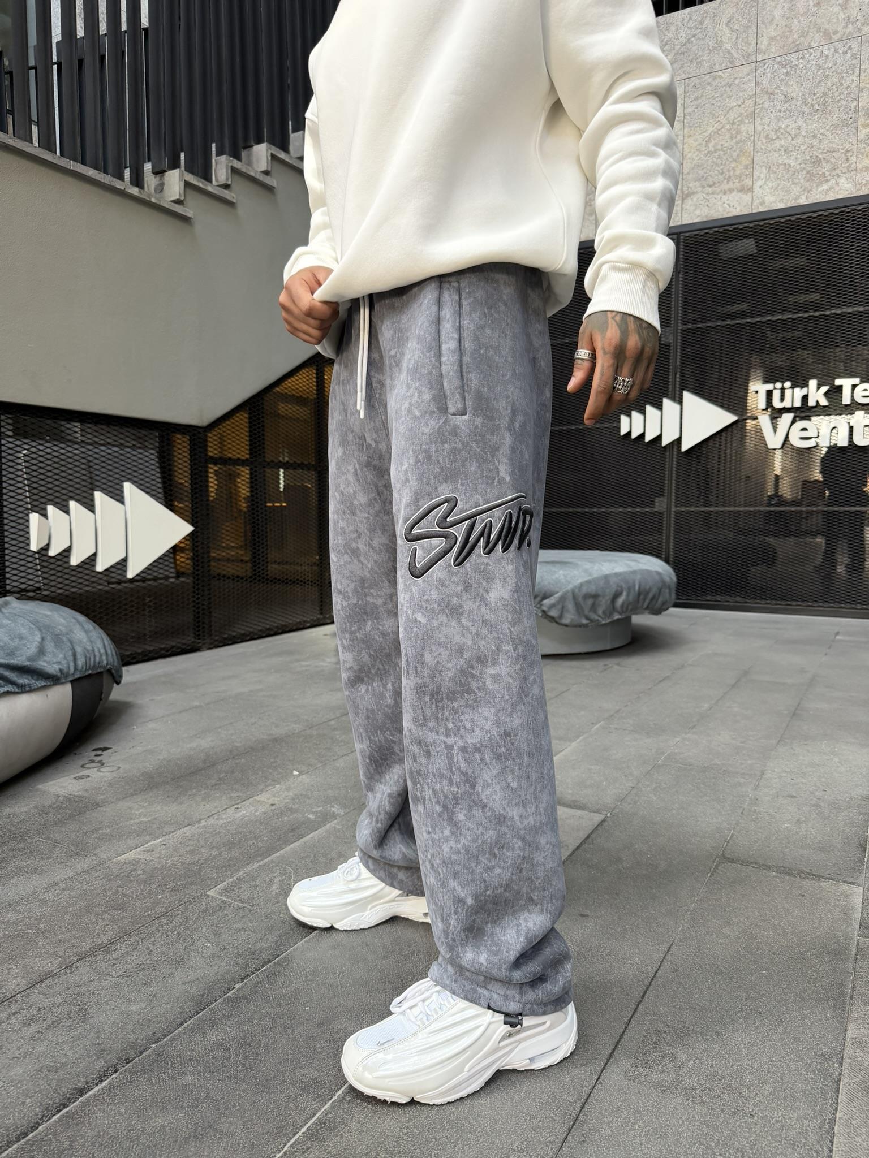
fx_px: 803
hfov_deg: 56.8
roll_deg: +0.1
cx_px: 434
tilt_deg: -4.4
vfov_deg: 71.6
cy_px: 579
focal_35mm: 24
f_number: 1.78
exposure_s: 1/68
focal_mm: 6.76
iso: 200
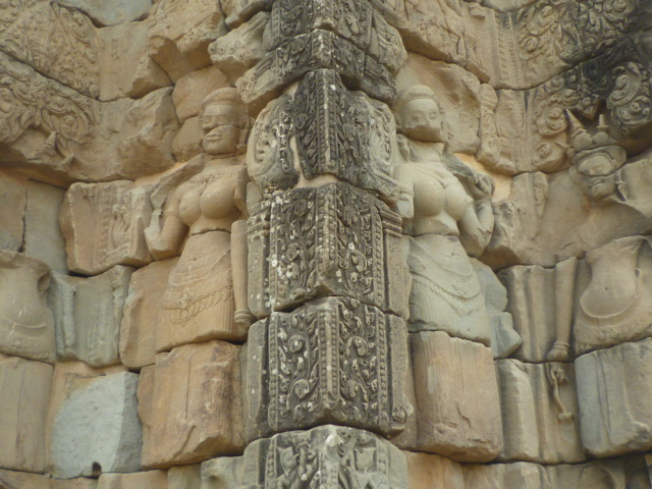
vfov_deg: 29.1
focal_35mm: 50
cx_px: 326
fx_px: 942
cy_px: 244
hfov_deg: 38.2
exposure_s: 1/250
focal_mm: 4.5
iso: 80
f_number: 2.8
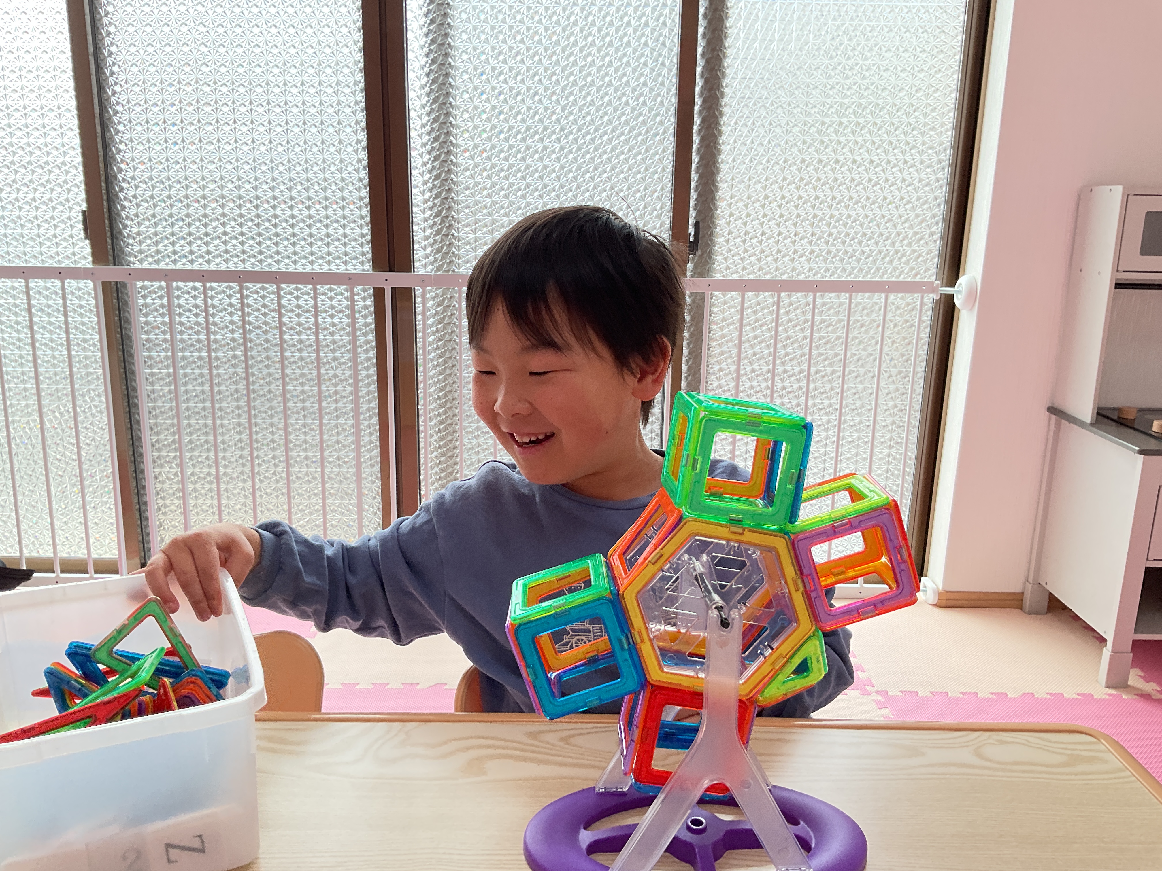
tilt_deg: -14.4
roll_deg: -0.6
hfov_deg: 61.7
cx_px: 581
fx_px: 973
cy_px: 436
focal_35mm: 29
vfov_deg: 48.2
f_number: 1.8
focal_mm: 3
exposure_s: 1/174
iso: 16
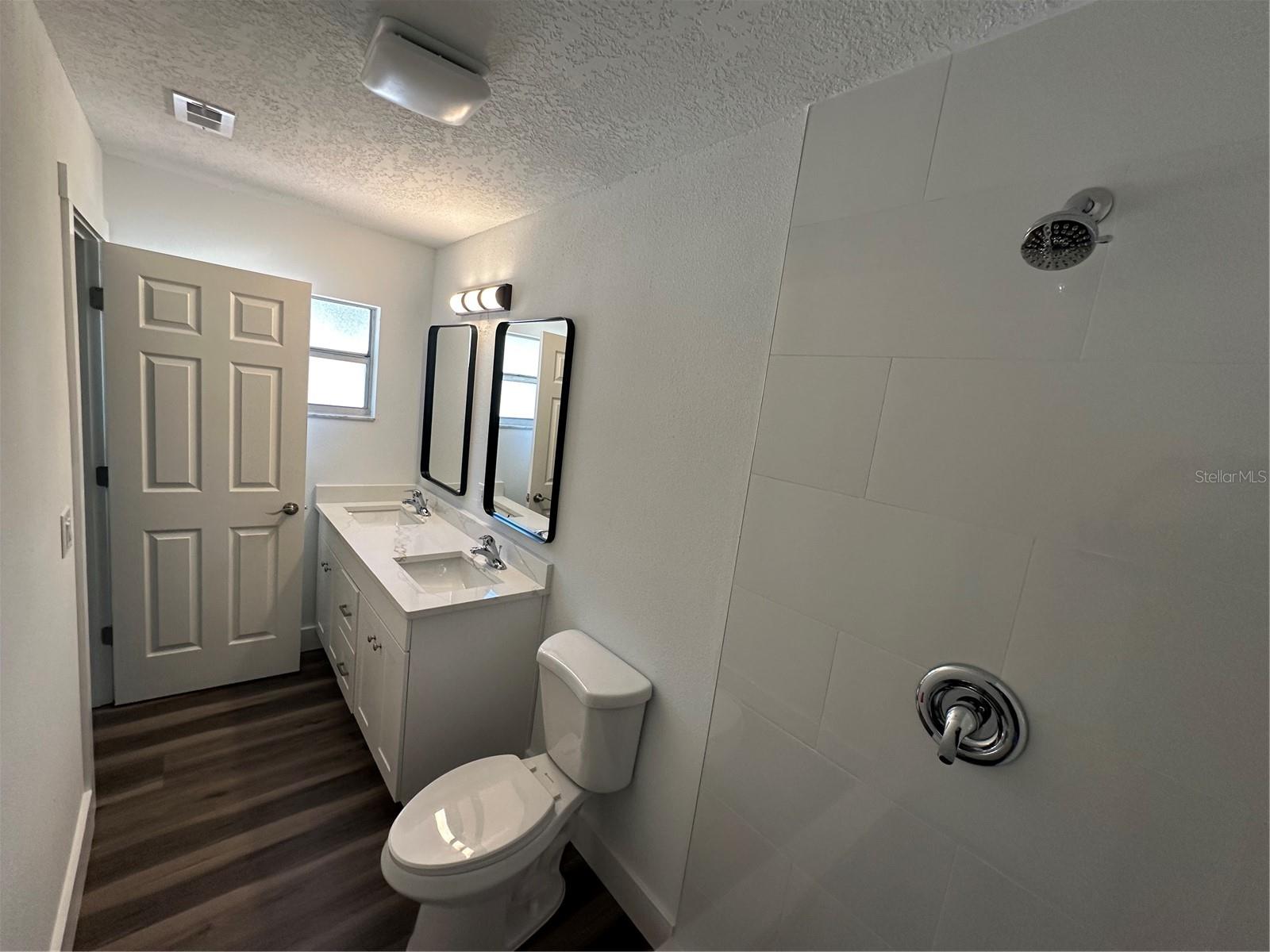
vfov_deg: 85.7
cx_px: 635
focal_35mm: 14
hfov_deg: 102.1
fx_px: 514
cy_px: 476
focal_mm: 2.22
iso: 200
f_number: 2.2
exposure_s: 1/120
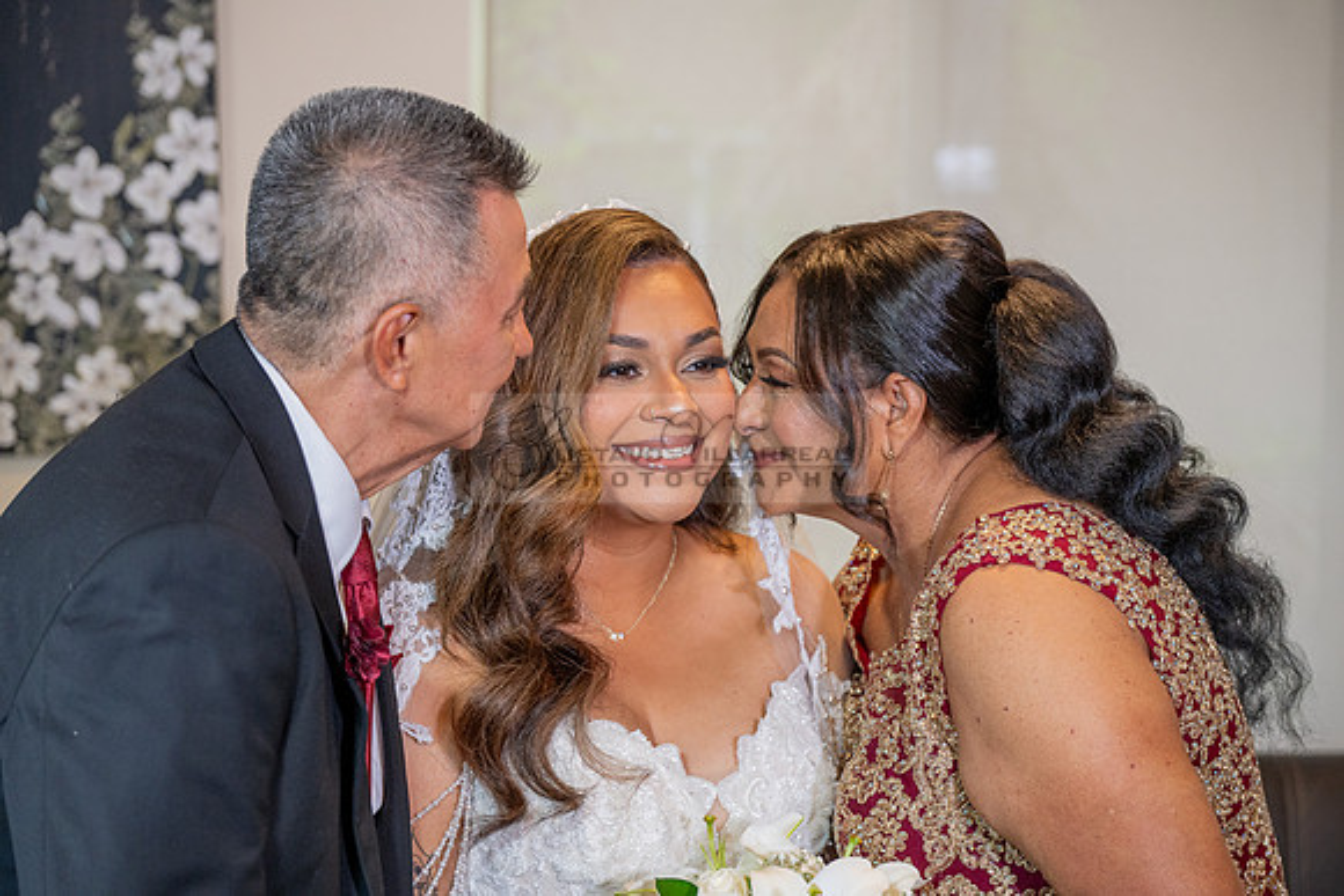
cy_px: 448
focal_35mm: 75
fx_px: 2801
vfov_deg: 18.2
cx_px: 672
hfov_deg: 27.0
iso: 1250
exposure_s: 1/200
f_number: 4
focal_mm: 75
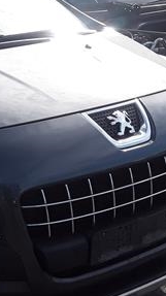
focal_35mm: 68
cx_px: -59
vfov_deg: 31.0
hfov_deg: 16.6
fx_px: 533
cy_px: 152
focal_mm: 2.91
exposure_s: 1/831
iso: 40
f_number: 1.9
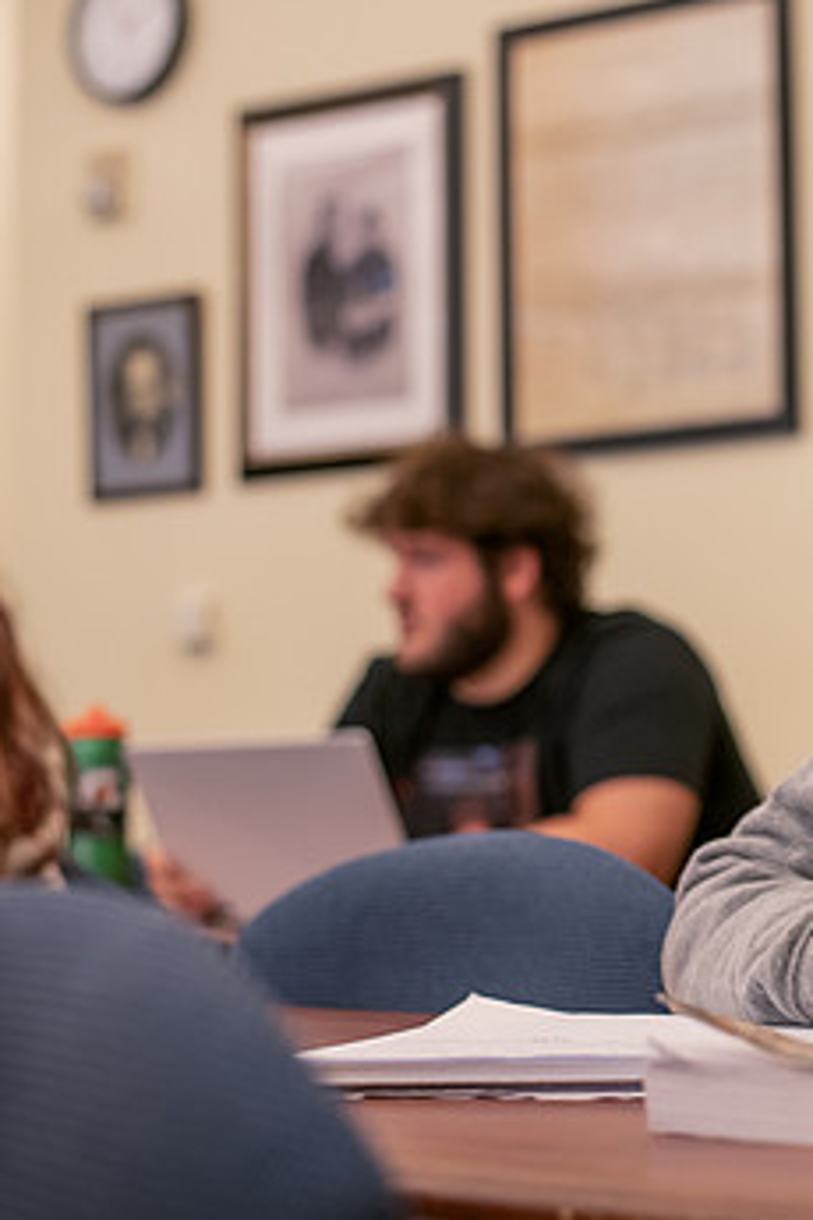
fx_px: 2845
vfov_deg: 24.2
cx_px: 965
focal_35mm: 84
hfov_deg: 15.7
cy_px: 589
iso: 1000
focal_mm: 50
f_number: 2.8
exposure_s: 1/250
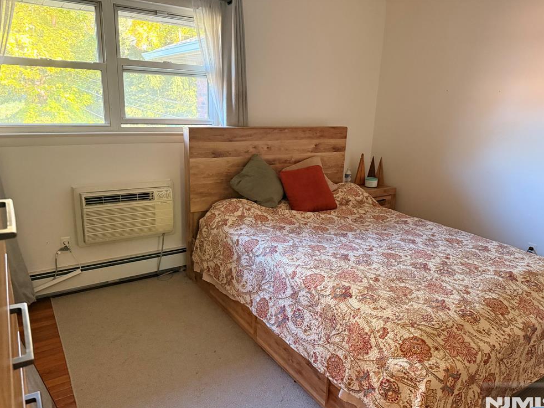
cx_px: 281
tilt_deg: -14.2
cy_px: 210
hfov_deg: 69.4
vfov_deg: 54.9
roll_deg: -2.5
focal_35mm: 25
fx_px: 393
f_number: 1.78
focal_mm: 6.76
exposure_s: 1/57
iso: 800
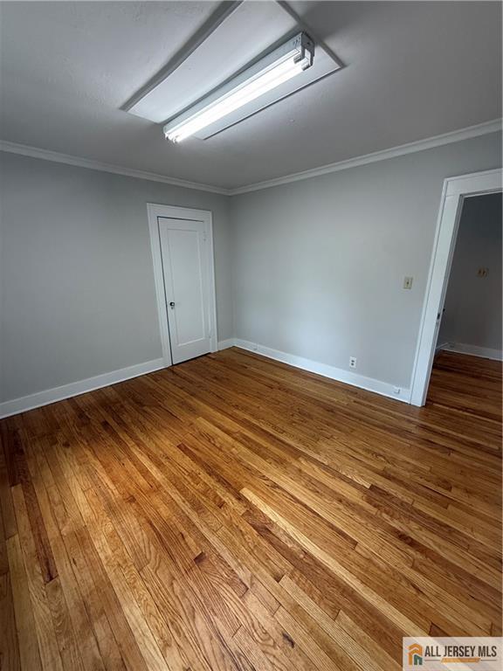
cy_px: 336
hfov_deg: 85.7
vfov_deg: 102.1
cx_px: 252
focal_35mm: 14
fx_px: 271
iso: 250
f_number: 2.2
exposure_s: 1/120
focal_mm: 2.22
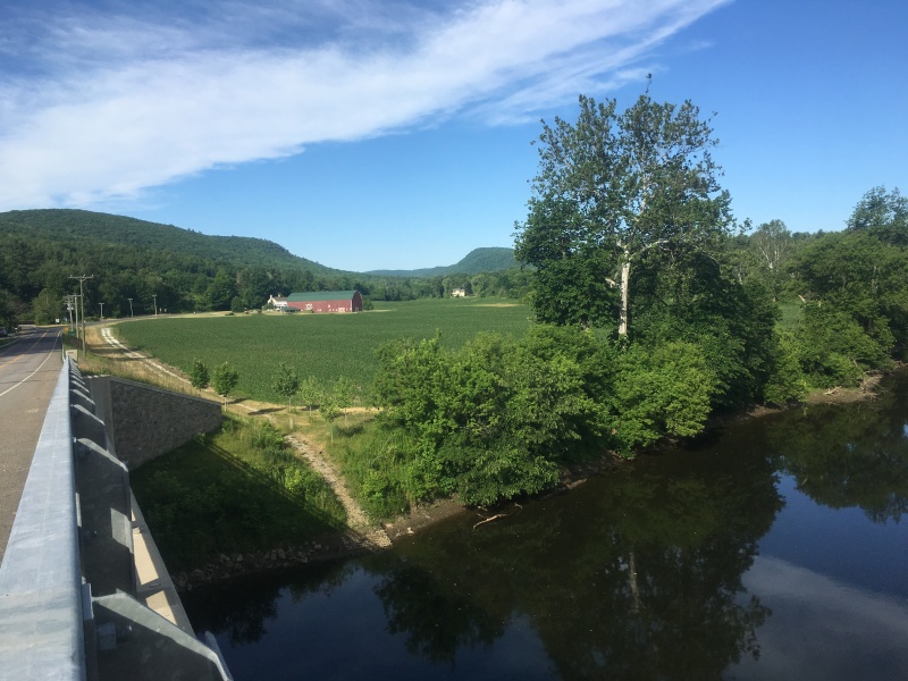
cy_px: 340
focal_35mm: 29
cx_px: 454
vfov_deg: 48.2
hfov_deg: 61.7
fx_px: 761
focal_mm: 4.15
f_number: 2.2
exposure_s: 1/1972
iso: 25
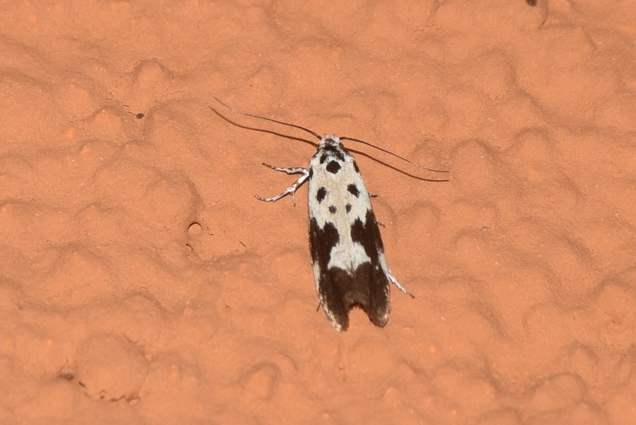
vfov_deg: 6.6
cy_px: 212
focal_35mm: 210
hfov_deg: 9.8
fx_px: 3713
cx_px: 318
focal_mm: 140
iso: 100
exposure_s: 1/60
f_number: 13
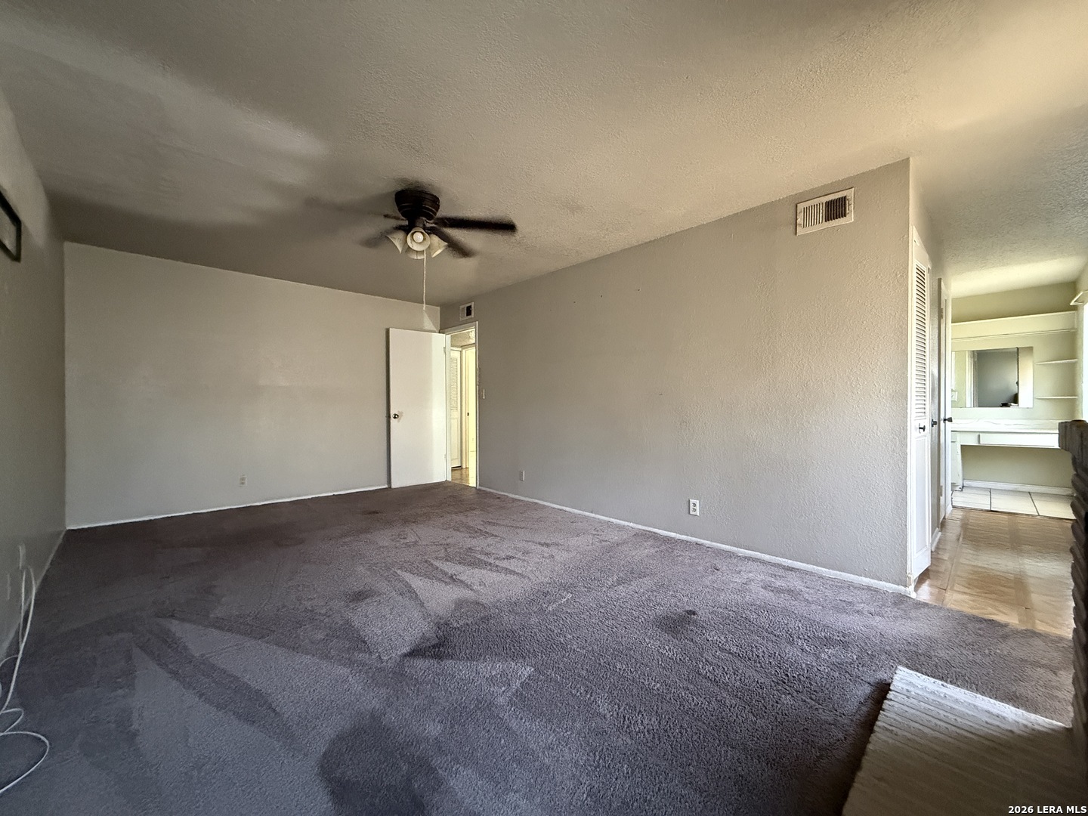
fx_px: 440
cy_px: 408
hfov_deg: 102.1
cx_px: 544
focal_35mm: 14
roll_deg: -0.4
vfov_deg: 85.7
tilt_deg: -0.6
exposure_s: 1/60
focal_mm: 2.22
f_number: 2.2
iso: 1250
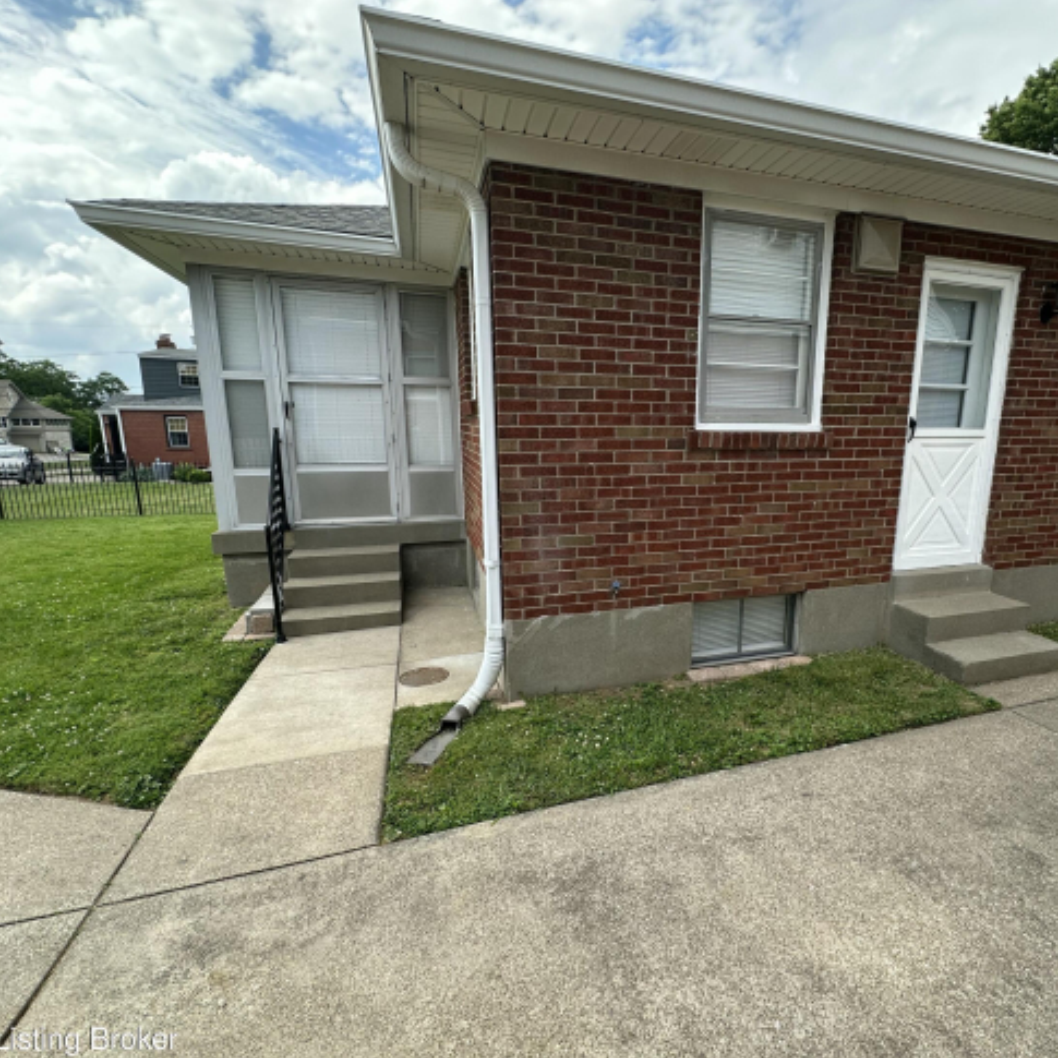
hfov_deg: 83.2
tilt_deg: -10.5
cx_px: 618
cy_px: 543
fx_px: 588
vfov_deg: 83.9
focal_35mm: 17
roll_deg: +0.0
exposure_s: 1/553
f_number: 2.2
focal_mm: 2.22
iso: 40
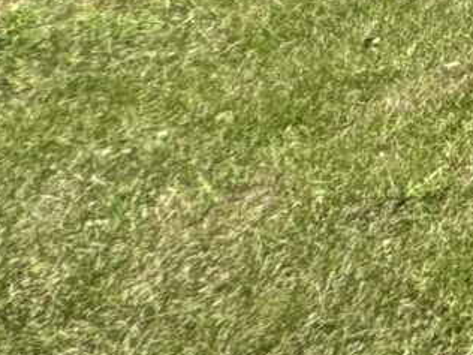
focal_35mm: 85
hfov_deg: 11.7
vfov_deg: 14.0
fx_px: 1161
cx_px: 1406
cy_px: -403
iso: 40
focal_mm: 2.22
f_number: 2.2
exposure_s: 1/1020
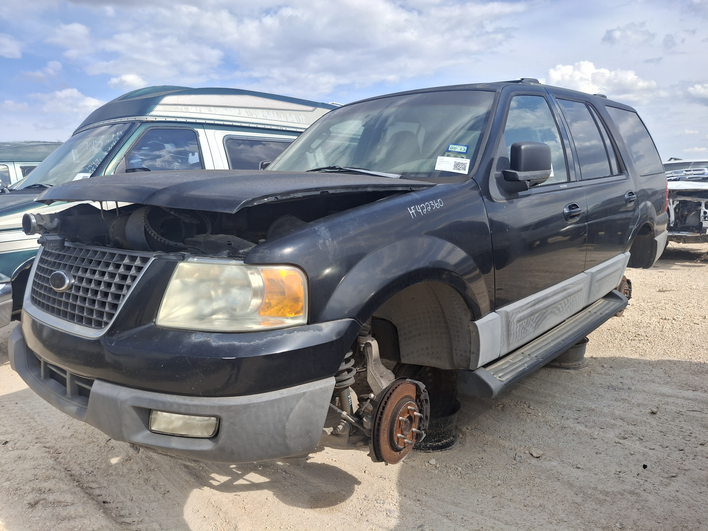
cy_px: 266
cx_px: 354
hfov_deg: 69.4
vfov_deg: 54.9
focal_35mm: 25
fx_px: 511
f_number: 1.8
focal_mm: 4.69
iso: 32
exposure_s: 1/1721
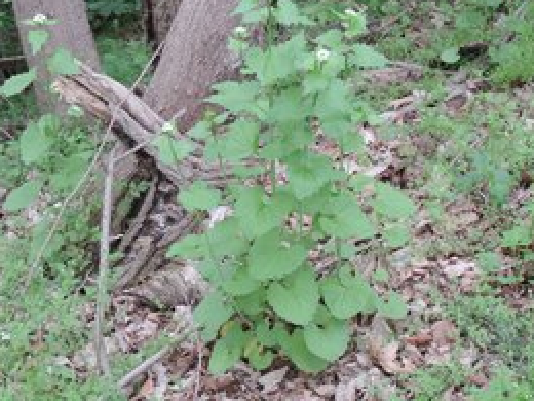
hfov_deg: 26.6
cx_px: 319
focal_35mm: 73
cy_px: 169
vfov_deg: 20.2
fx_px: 1126
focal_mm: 8.9
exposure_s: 1/50
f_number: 3.6
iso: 125
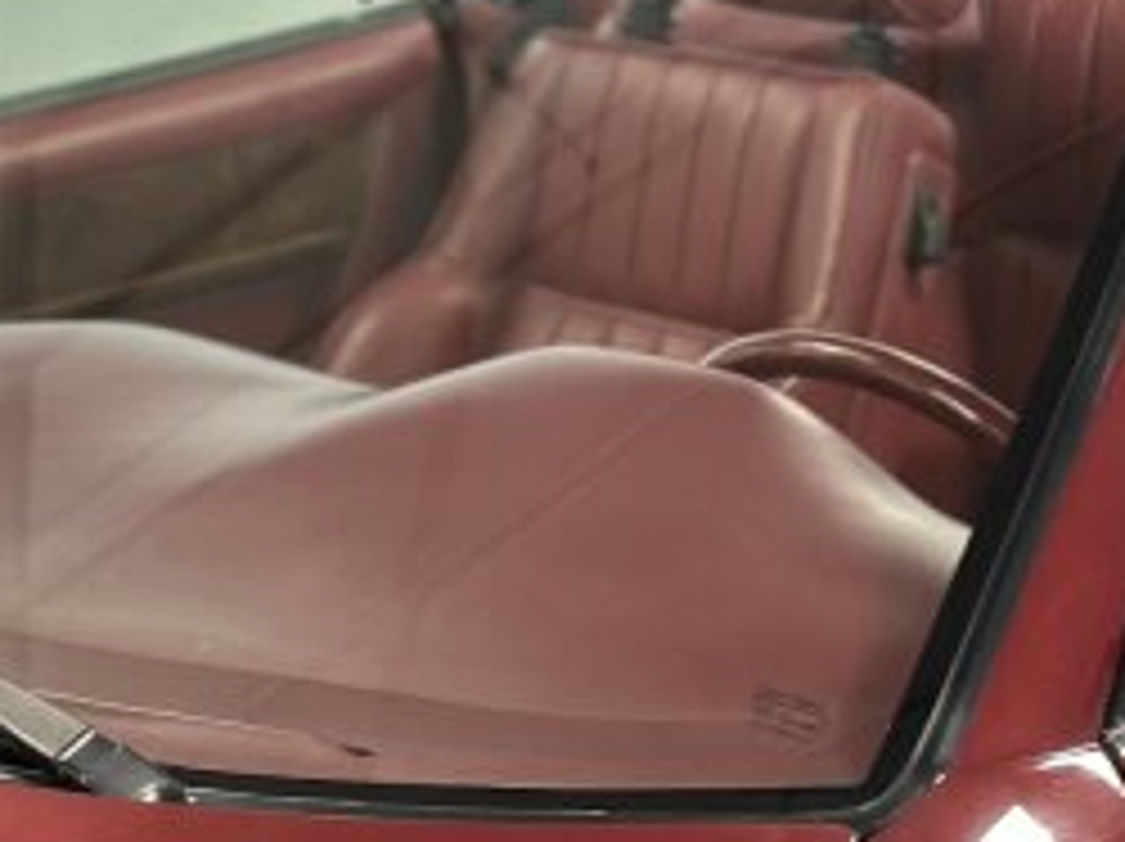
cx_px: 490
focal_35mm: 123
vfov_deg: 12.0
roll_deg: +1.7
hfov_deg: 16.0
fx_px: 3994
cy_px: 509
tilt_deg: -18.3
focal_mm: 6.86
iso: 320
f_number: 1.78
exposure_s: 1/60
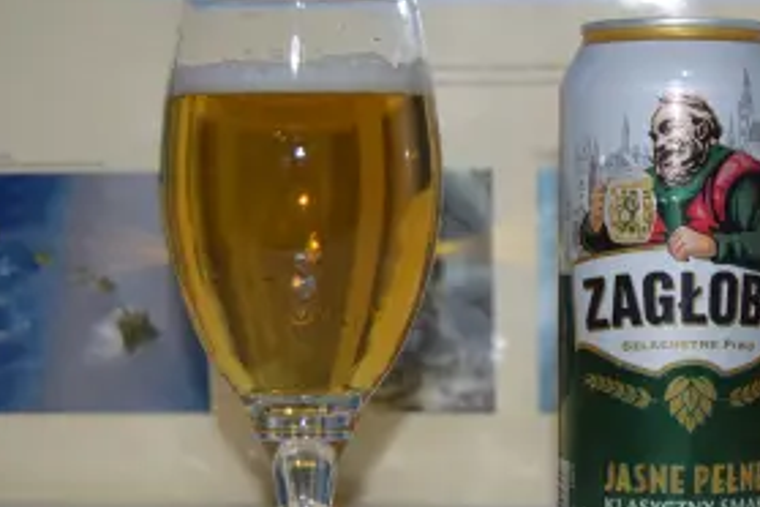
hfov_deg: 21.0
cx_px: 490
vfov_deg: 14.1
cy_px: 312
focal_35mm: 97
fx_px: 2042
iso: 400
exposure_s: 1/60
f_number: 5.3
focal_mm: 45
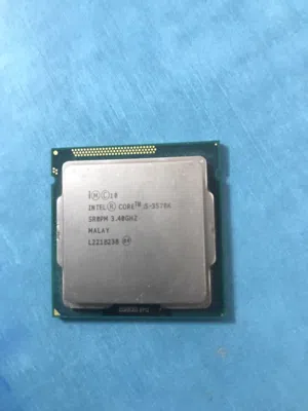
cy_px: 206
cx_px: 154
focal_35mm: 28
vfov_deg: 63.4
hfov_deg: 49.7
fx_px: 332
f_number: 1.8
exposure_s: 1/6
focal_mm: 3.99
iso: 100
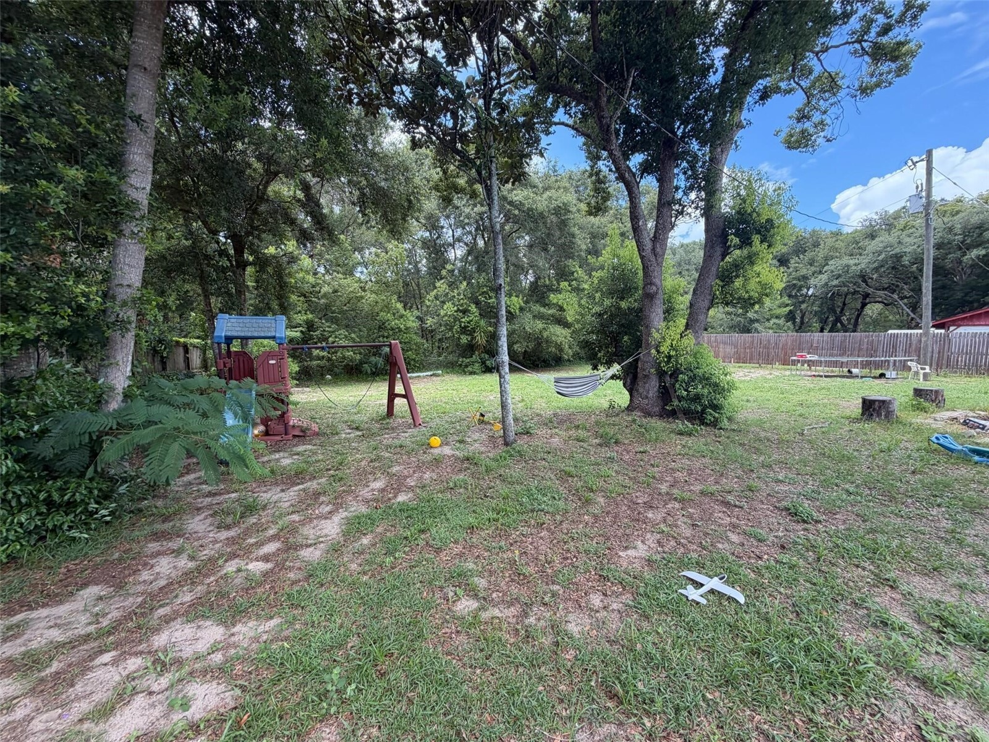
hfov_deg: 102.1
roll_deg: -1.6
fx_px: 400
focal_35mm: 14
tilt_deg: -1.7
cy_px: 371
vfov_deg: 85.7
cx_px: 494
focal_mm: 2.22
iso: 40
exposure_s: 1/186
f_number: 2.2
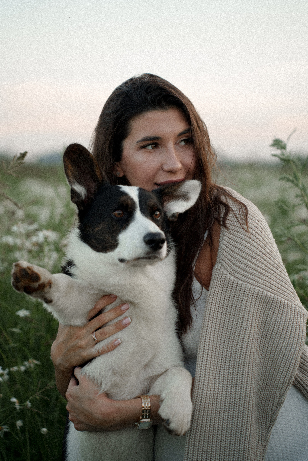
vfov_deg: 27.0
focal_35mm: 75
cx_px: 154
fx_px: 962
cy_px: 230
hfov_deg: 18.2
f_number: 2.8
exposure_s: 1/320
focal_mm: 75
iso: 400
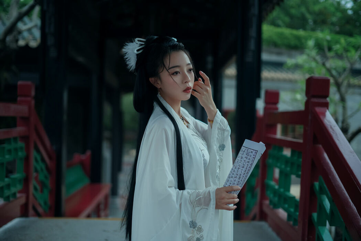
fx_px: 502
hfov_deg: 39.6
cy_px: 120
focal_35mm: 50
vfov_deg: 27.0
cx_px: 180
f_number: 1.8
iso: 400
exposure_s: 1/125
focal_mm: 50
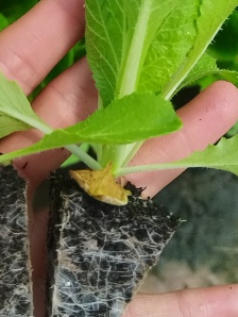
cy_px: -42
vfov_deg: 20.0
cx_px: 89
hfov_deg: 15.9
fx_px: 851
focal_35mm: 93
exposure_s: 1/295
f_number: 1.9
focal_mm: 4.95
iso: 100
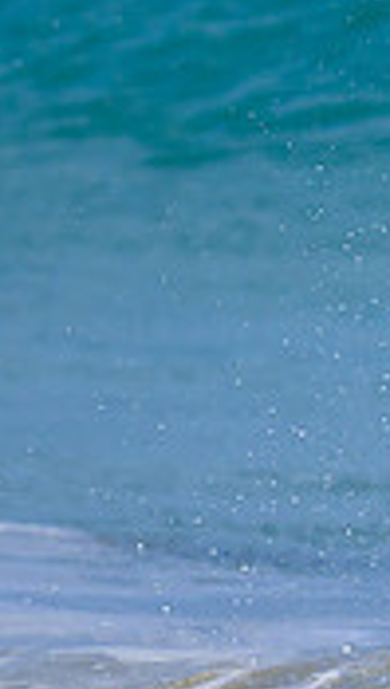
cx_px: 1220
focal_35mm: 3809
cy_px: 363
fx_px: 69724
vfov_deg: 0.6
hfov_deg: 0.3
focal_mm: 800
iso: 320
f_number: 6.3
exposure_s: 1/2000
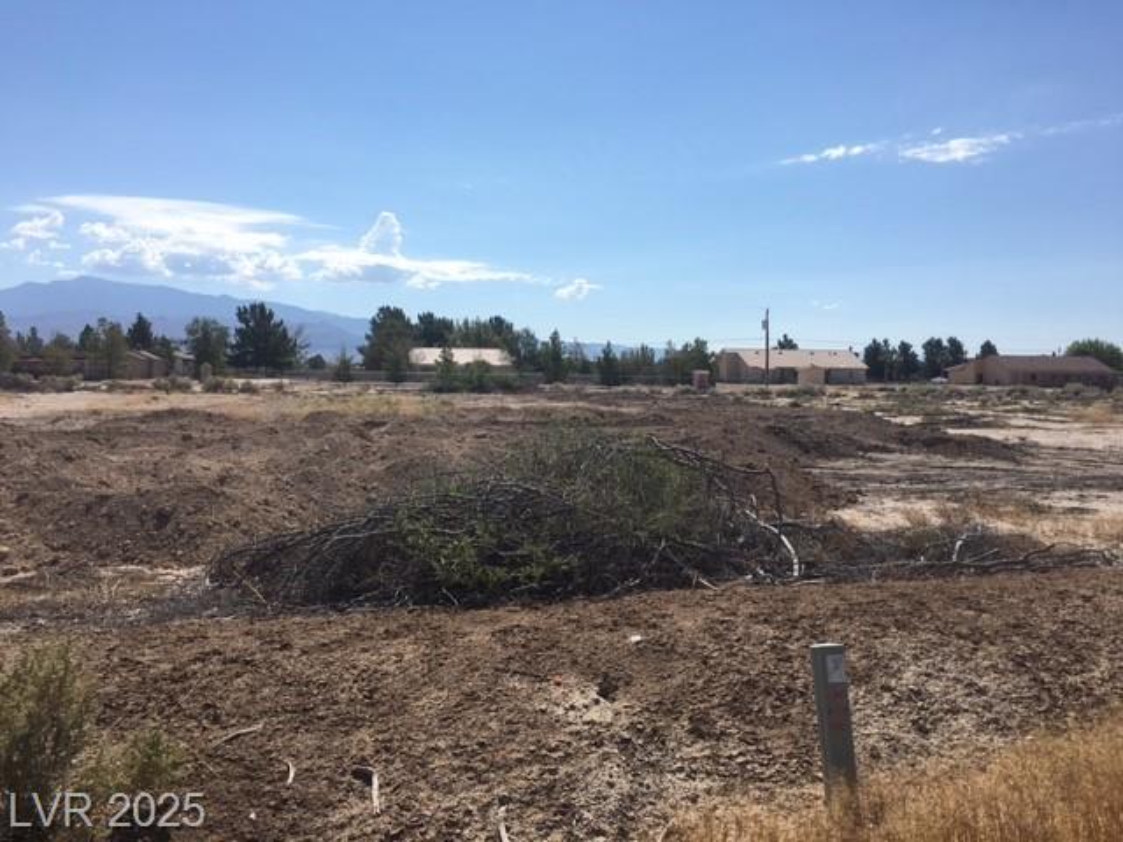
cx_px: 562
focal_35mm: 29
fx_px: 941
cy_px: 421
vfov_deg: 48.2
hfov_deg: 61.7
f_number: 2.2
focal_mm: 4.15
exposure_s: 1/2137
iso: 25
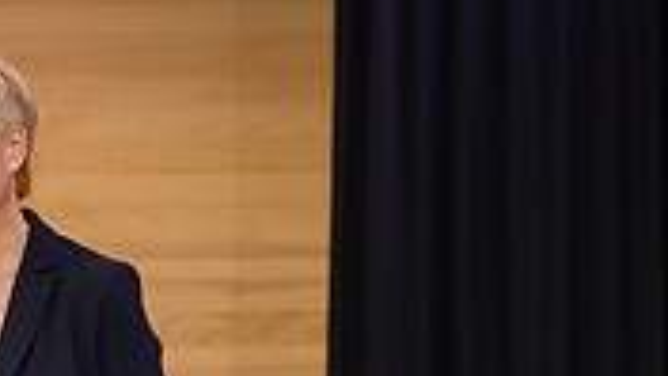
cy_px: 567
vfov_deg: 2.9
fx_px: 7439
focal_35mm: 420
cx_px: -151
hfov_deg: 5.1
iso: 2000
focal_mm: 105
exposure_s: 1/200
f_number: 5
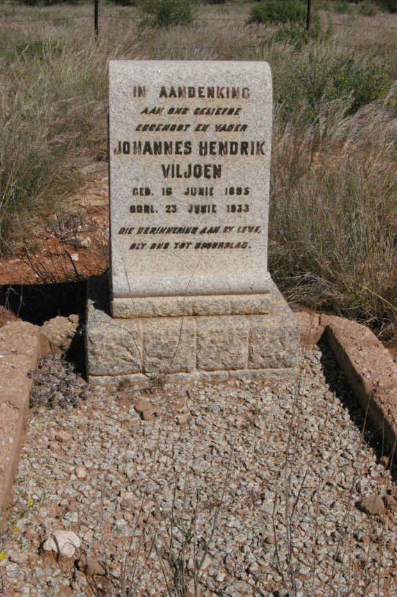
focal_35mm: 46
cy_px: 298
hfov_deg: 28.9
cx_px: 198
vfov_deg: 42.4
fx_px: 770
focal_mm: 31
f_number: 22
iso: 3200
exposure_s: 1/1500
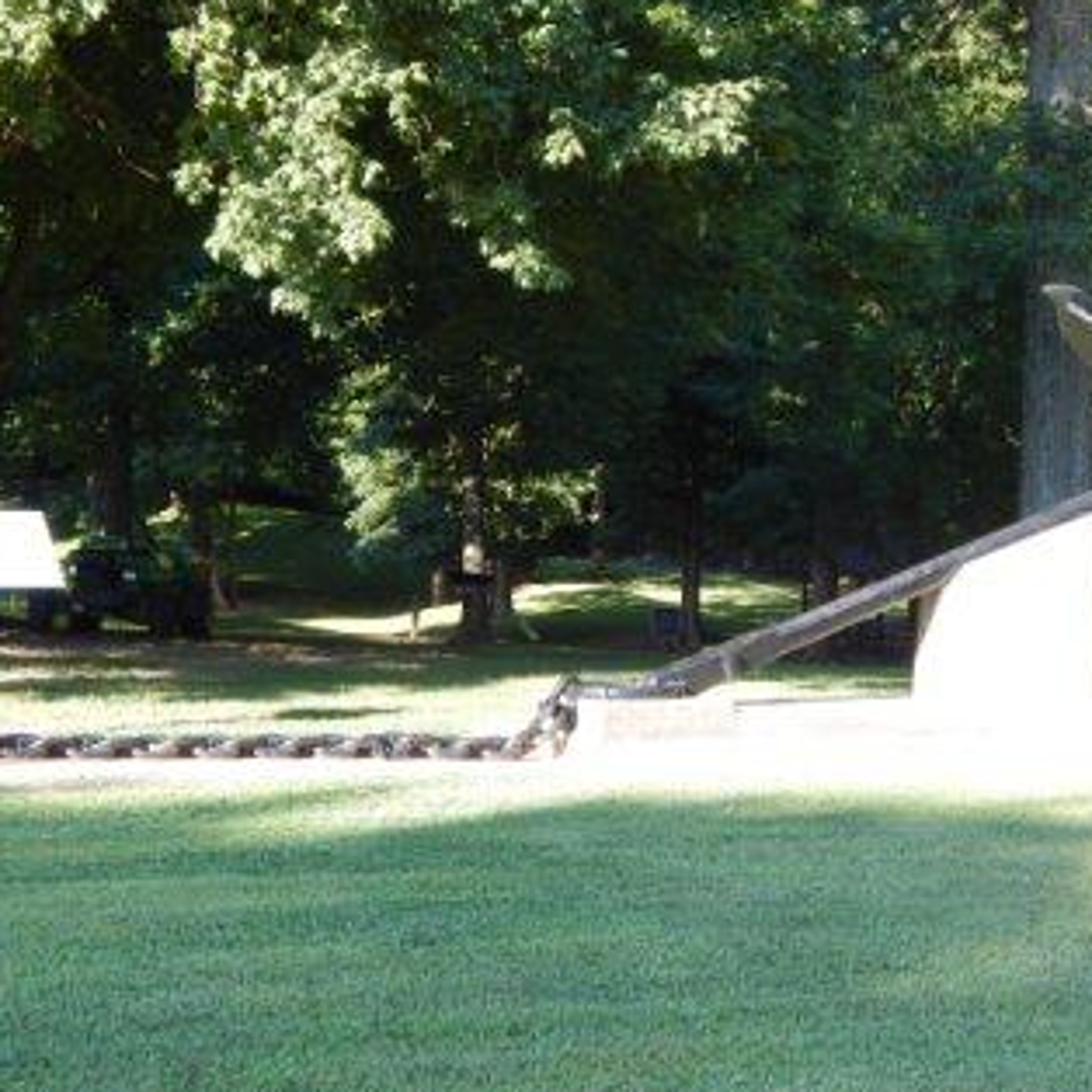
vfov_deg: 25.4
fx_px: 2427
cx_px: 609
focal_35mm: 68
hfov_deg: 25.3
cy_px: 560
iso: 125
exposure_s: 1/100
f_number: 3.8
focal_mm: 9.7
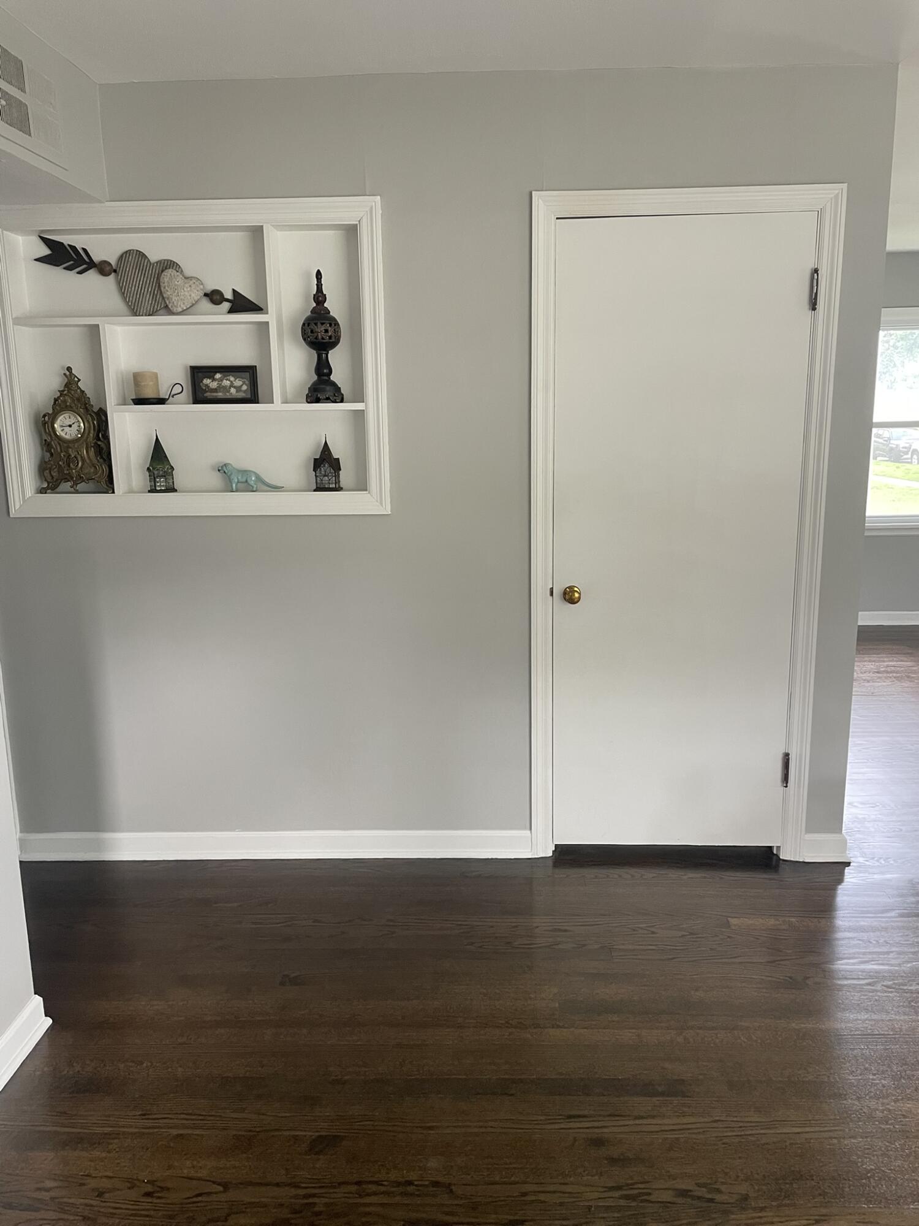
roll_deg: +0.0
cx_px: 460
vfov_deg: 67.3
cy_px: 613
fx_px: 920
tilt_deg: -11.4
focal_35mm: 26
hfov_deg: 53.1
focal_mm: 4.2
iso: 125
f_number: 1.6
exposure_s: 1/93
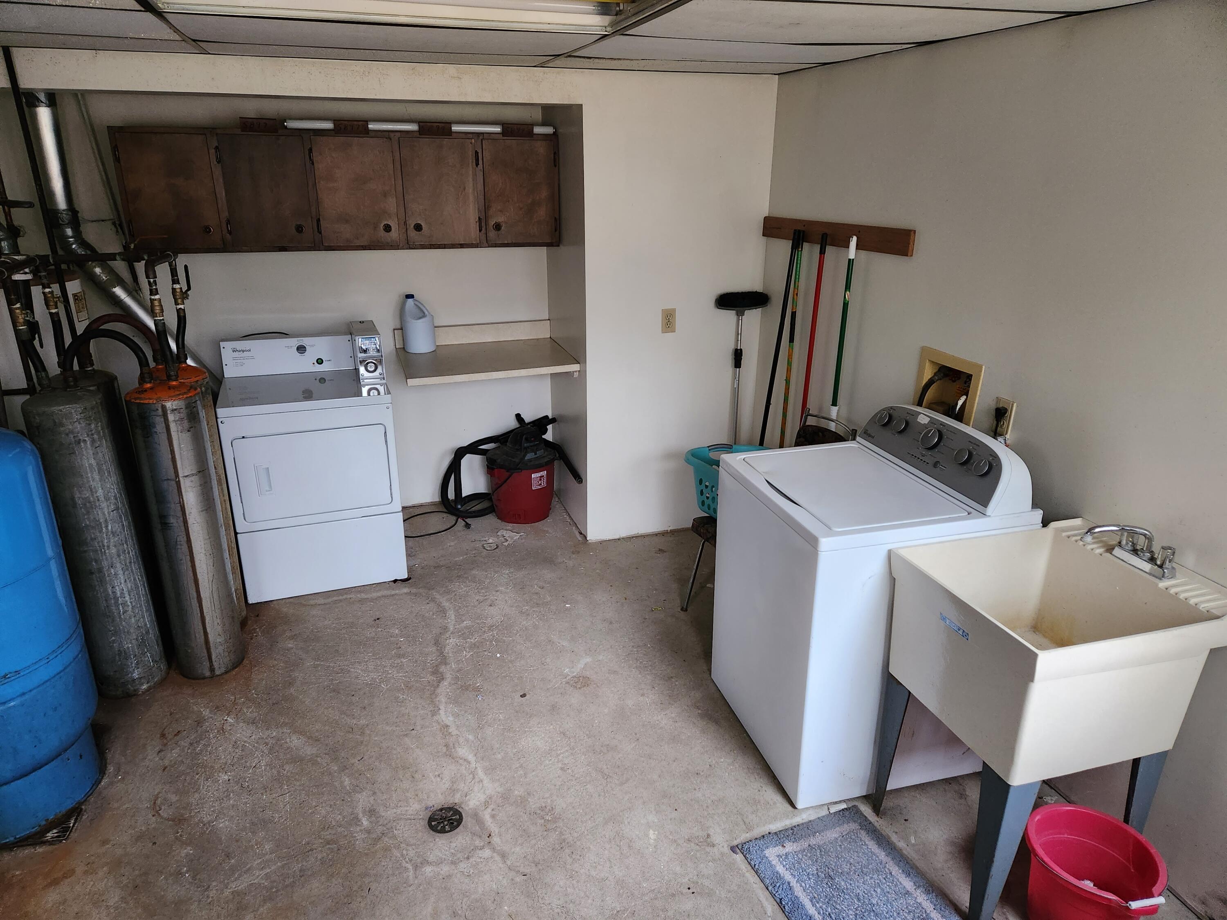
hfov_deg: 73.9
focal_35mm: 23
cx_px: 614
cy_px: 460
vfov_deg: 58.9
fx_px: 815
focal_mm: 5.4
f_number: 1.8
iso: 500
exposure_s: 1/60
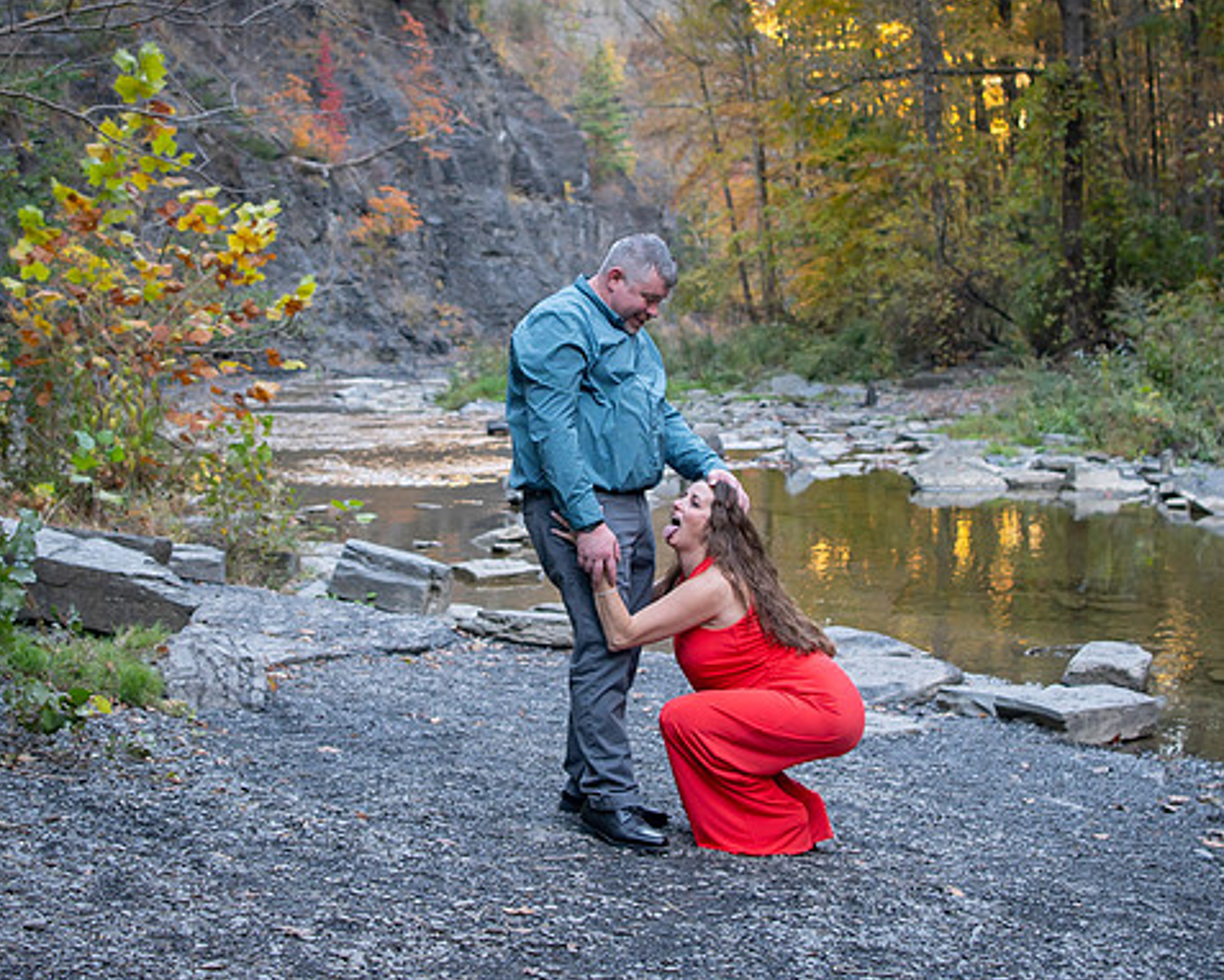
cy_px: 383
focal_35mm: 65
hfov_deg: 29.1
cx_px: 560
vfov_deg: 23.5
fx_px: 2356
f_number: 2.8
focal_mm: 29
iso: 640
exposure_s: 1/250
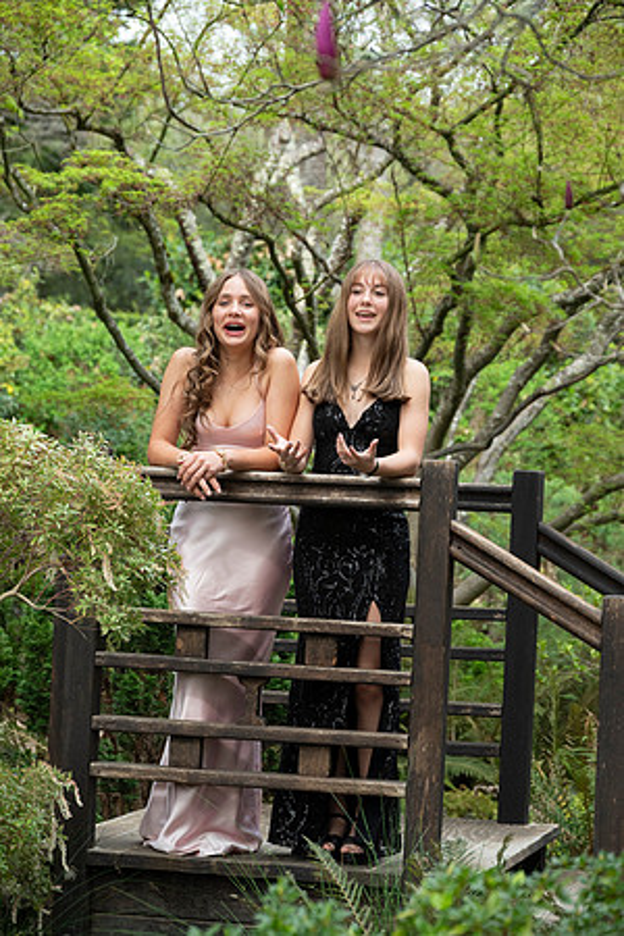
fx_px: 2860
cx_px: 312
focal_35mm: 110
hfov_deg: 12.5
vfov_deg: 18.6
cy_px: 468
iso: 1250
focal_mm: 110
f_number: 6.3
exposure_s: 1/640
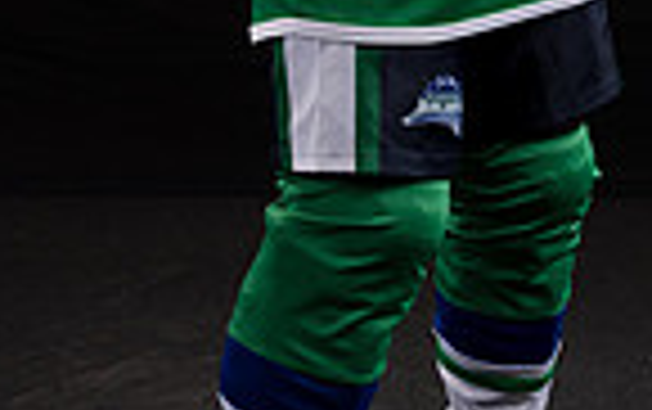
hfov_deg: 14.9
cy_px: -252
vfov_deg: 9.1
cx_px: 409
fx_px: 2491
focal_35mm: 140
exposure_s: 1/160
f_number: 4
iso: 80
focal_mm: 29.5
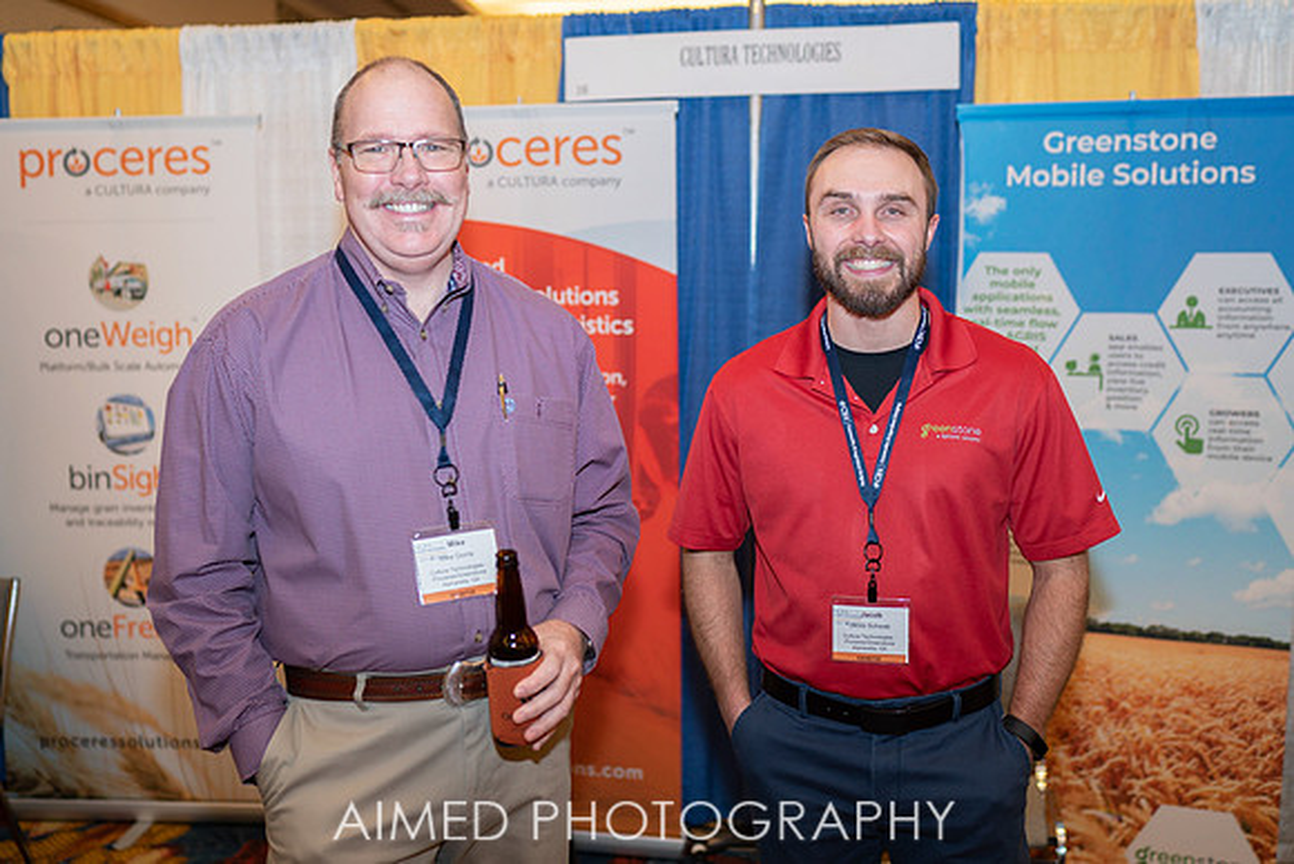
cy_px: 423
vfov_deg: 36.1
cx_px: 618
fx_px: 1325
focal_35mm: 37
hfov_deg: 52.0
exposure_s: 1/125
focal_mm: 35
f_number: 2
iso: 160
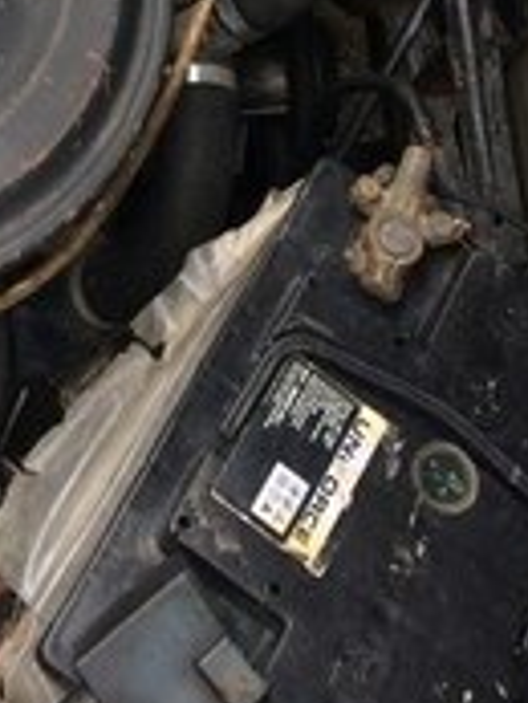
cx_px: 28
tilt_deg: -56.6
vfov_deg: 20.8
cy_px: -276
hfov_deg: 17.5
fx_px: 1686
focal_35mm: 83
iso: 100
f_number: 2.2
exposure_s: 1/33
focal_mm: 4.15
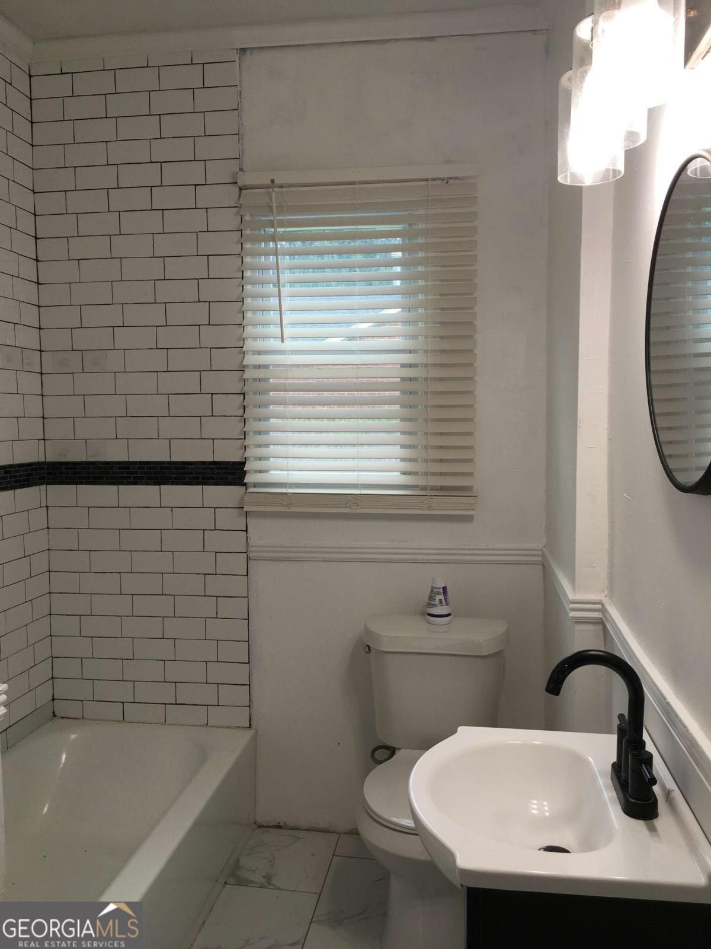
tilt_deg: -4.2
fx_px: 794
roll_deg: +2.1
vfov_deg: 61.7
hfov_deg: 48.2
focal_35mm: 29
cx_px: 356
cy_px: 474
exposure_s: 1/60
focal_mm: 4.15
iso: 25
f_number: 2.2
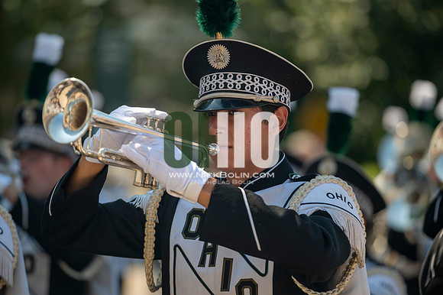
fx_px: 2460
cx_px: 222
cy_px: 148
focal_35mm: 200
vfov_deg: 6.9
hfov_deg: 10.3
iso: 100
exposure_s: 1/1600
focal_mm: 200
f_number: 2.8
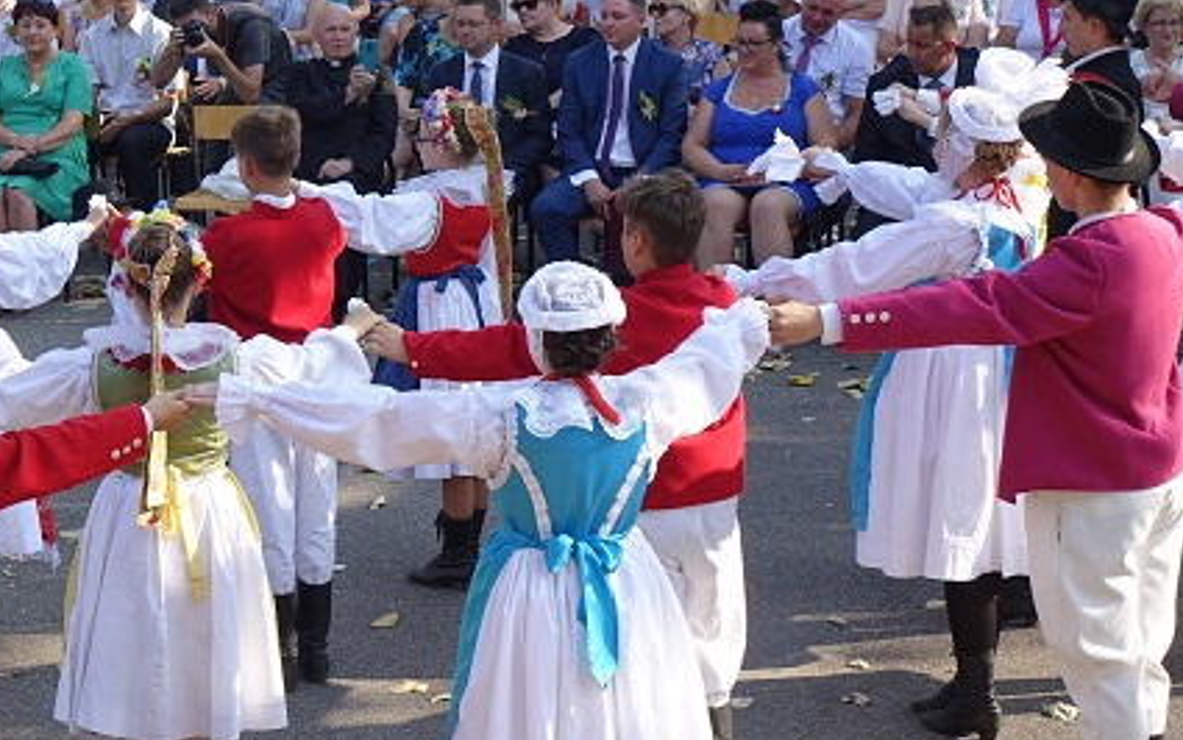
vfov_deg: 14.2
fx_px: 2967
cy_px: 338
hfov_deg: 22.2
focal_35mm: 92
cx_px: 192
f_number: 4
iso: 125
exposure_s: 1/250
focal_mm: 17.48
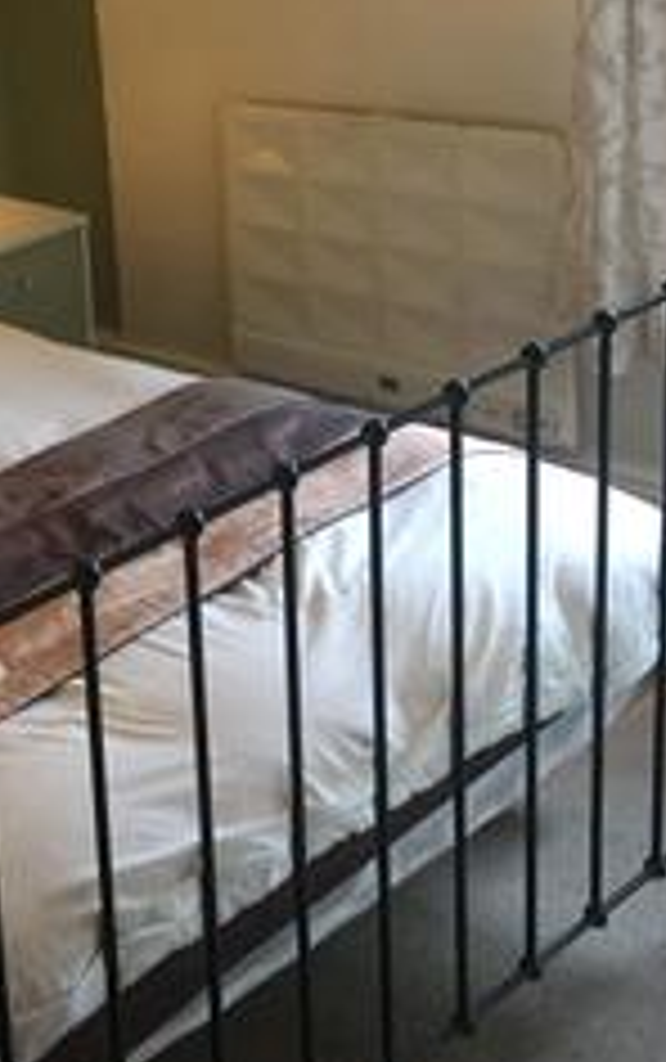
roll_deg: +5.2
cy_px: 245
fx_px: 1883
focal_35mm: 65
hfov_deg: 19.1
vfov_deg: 30.9
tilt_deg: -14.1
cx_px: -104
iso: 160
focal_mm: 4.15
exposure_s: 1/33
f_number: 2.2
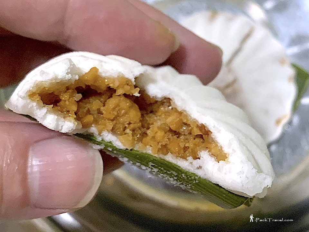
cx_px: 154
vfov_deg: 53.1
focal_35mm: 26
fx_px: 232
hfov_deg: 67.3
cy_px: 116
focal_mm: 4.25
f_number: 1.8
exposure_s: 1/60
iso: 320
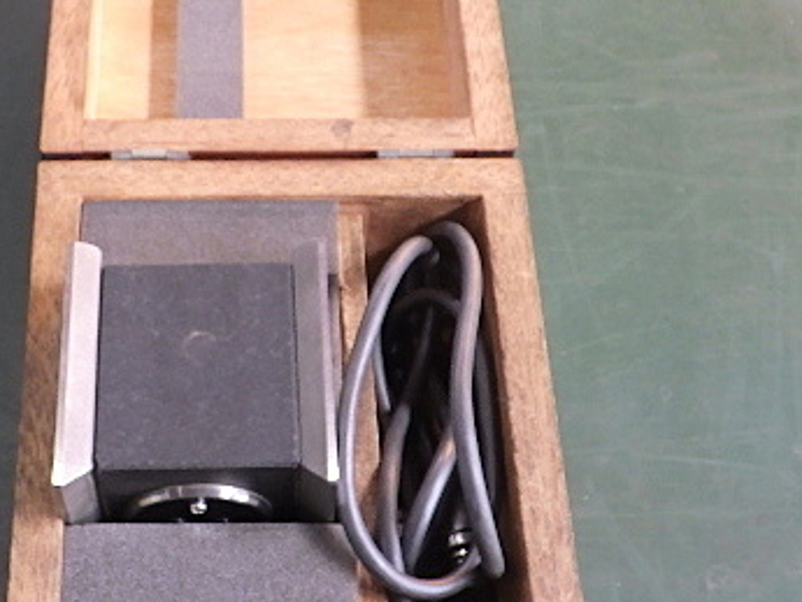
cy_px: 263
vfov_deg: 23.3
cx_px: 230
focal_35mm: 63
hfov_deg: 30.3
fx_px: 1460
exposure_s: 1/50
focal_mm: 6.1
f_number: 3.8
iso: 320
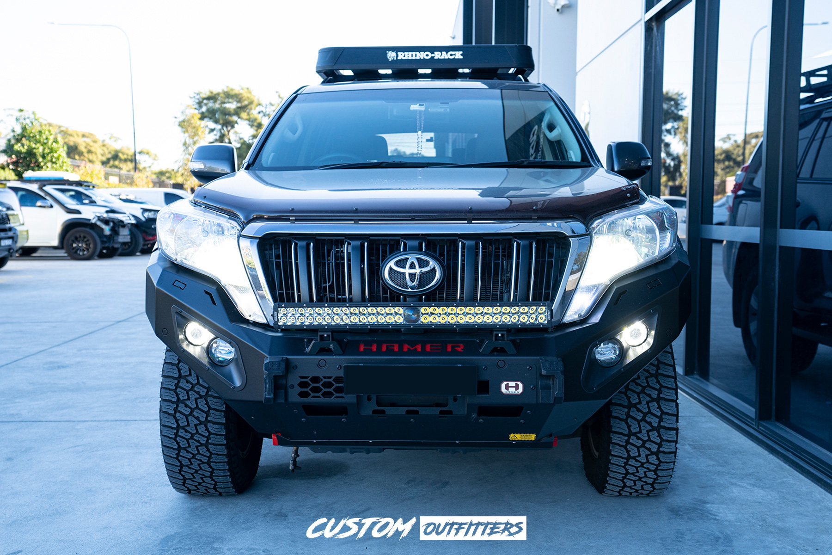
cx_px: 416
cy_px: 278
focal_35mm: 35
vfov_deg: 37.9
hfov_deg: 54.4
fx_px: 809
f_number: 4
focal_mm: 35
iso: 160
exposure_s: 1/60
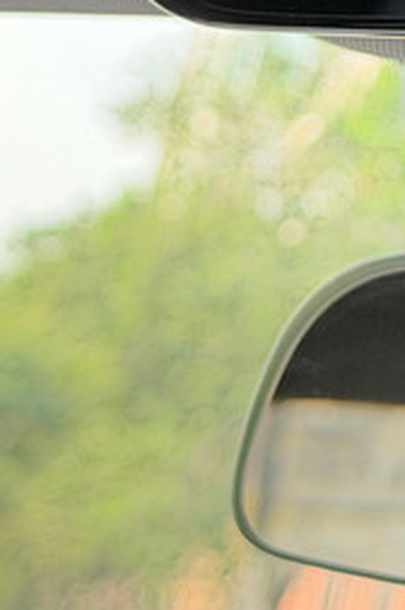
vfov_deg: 12.2
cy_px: -84
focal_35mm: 166
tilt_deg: +18.2
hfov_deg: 8.1
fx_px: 2809
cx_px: 588
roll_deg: -11.2
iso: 250
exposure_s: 1/60
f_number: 1.78
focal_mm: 6.76
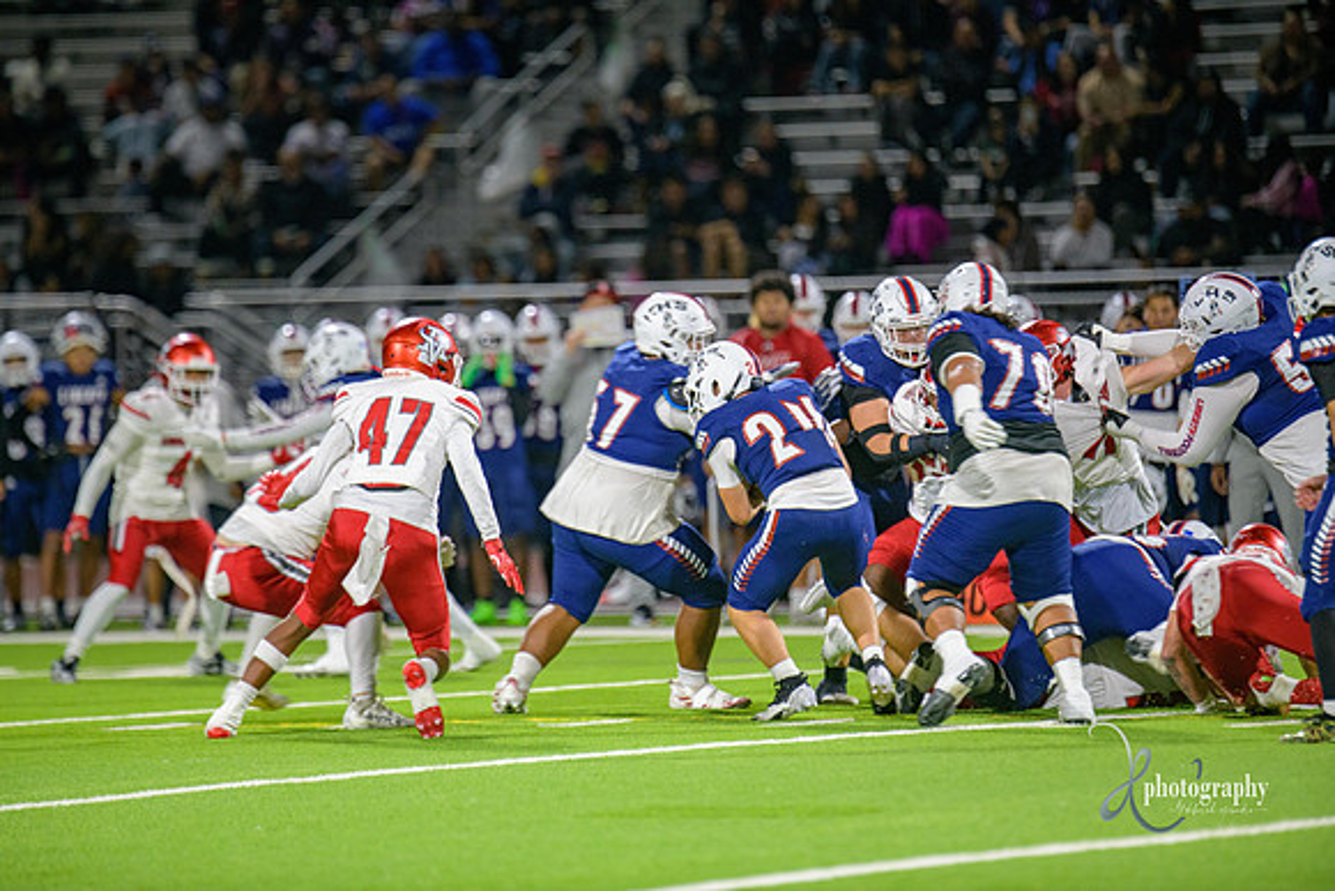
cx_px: 668
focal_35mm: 300
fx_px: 11127
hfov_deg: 6.9
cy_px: 446
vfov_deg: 4.6
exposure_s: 1/250
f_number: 2.8
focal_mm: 300
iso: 2000
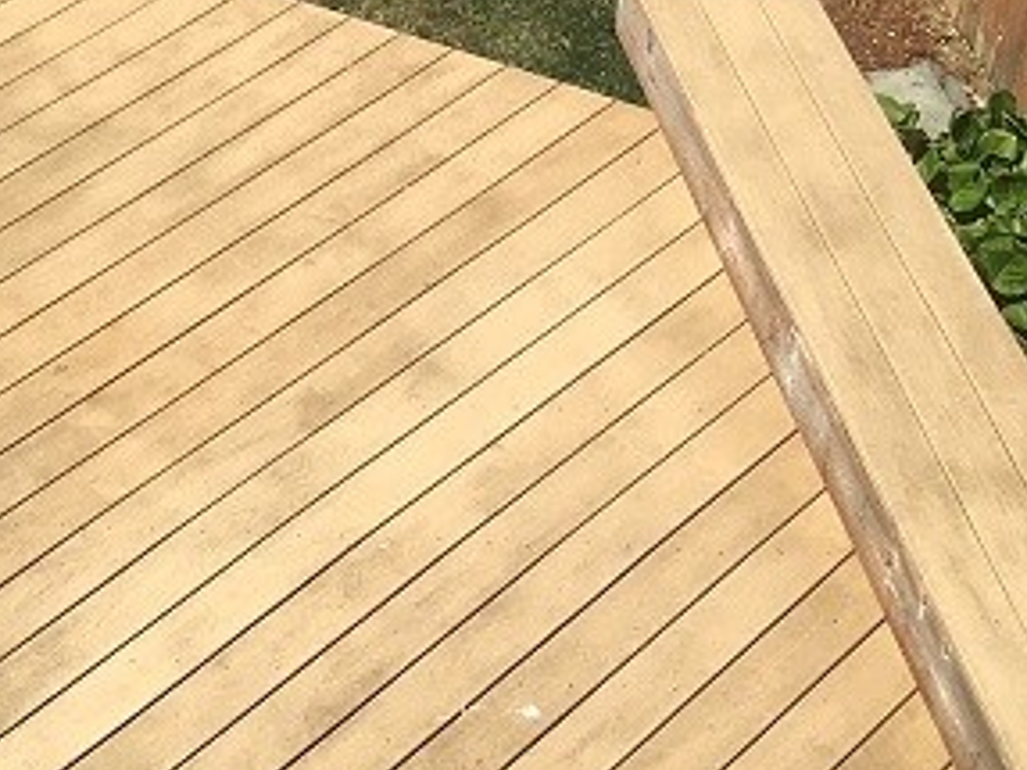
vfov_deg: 13.7
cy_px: -355
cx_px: -519
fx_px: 3025
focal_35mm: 102
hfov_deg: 17.3
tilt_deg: -26.9
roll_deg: +2.7
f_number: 2.2
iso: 25
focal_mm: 4.15
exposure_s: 1/818
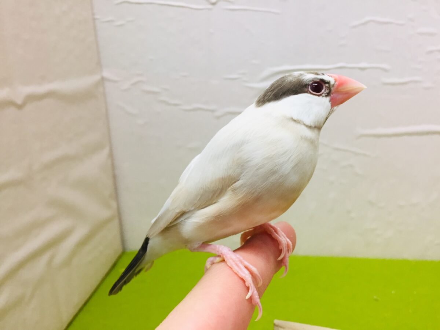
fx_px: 369
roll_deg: +2.9
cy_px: 165
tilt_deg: -15.8
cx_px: 220
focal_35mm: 29
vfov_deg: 48.2
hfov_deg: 61.7
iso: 40
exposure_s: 1/30
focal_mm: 4.15
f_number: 2.2
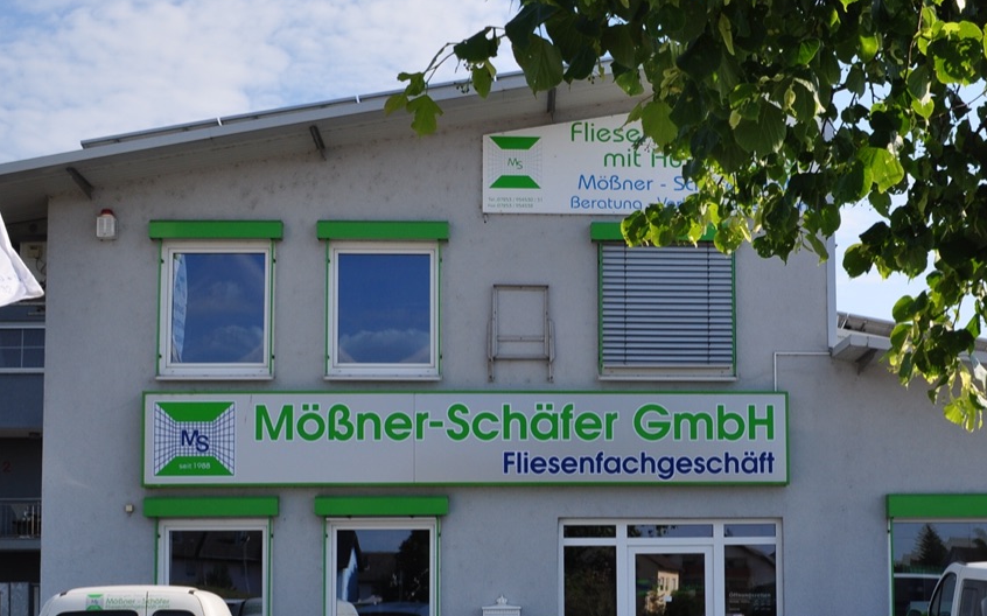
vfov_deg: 24.3
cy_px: 516
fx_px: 1398
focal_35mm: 52
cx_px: 651
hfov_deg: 38.5
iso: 200
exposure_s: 1/320
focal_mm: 18
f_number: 10
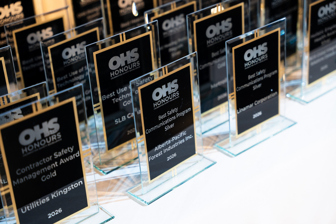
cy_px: 112
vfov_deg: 19.5
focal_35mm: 70
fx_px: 653
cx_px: 168
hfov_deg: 28.8
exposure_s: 1/200
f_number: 2.8
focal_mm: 70
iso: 500
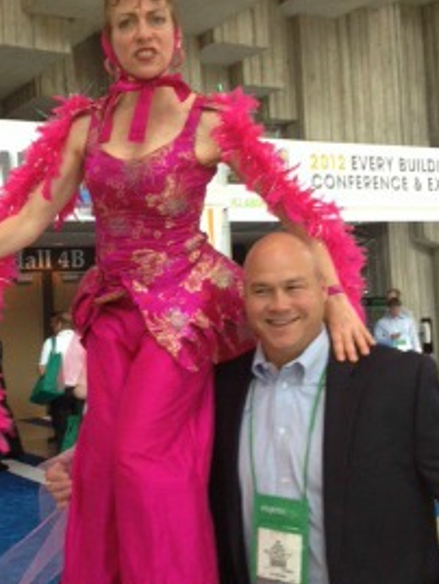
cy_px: 252
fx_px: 879
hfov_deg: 28.0
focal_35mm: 52
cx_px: 183
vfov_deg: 36.7
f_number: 2.4
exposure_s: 1/120
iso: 100
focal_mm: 4.28
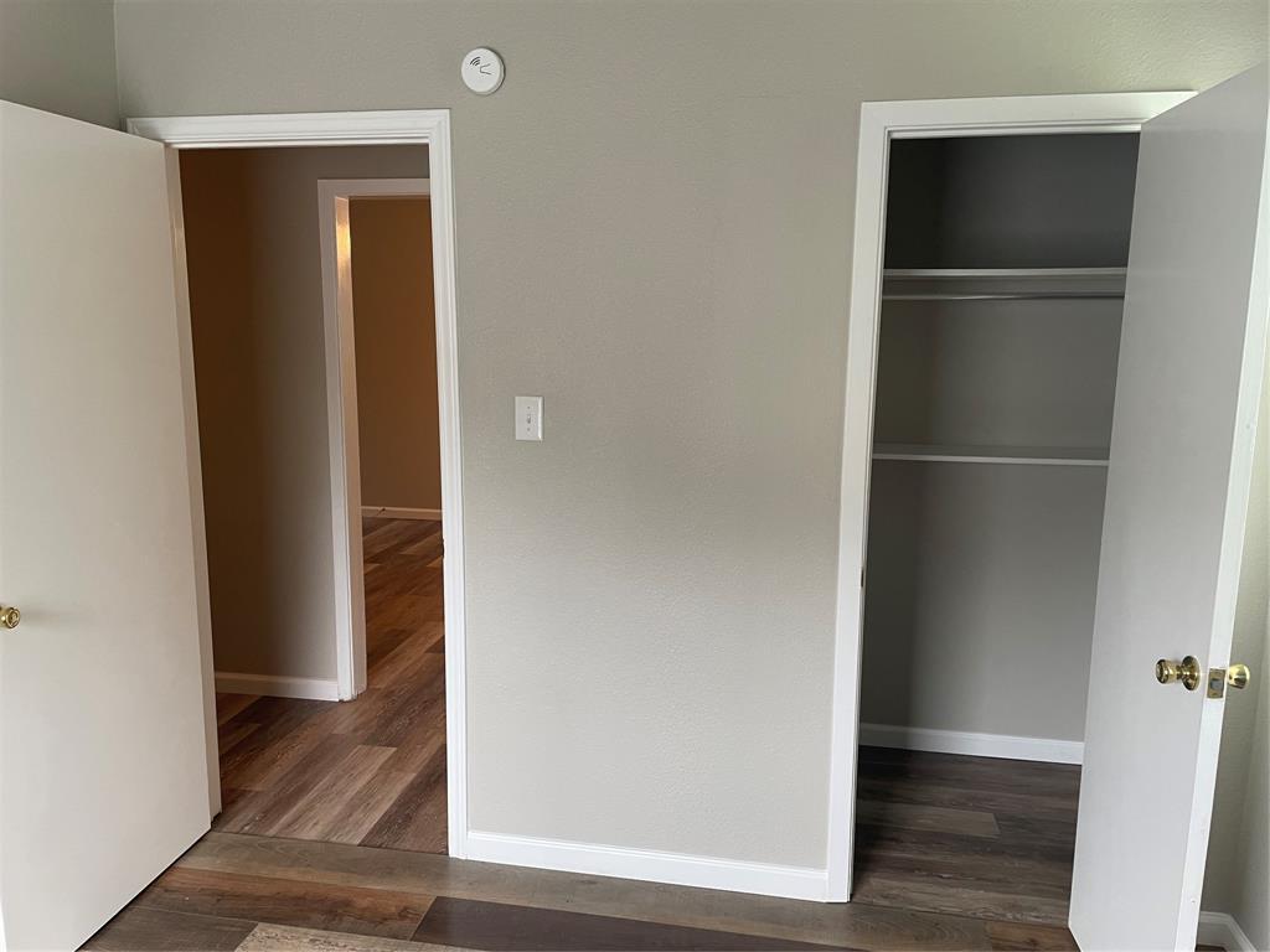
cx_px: 635
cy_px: 476
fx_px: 954
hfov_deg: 67.3
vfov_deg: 53.1
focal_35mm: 26
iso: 80
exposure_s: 1/60
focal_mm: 4.2
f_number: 1.6
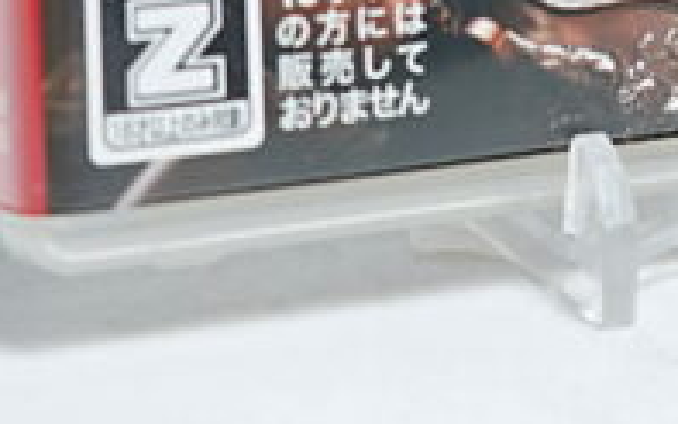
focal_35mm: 223
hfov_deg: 9.3
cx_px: 740
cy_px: -893
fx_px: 4119
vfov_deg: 5.5
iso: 640
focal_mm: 36
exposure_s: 1/40
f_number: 5
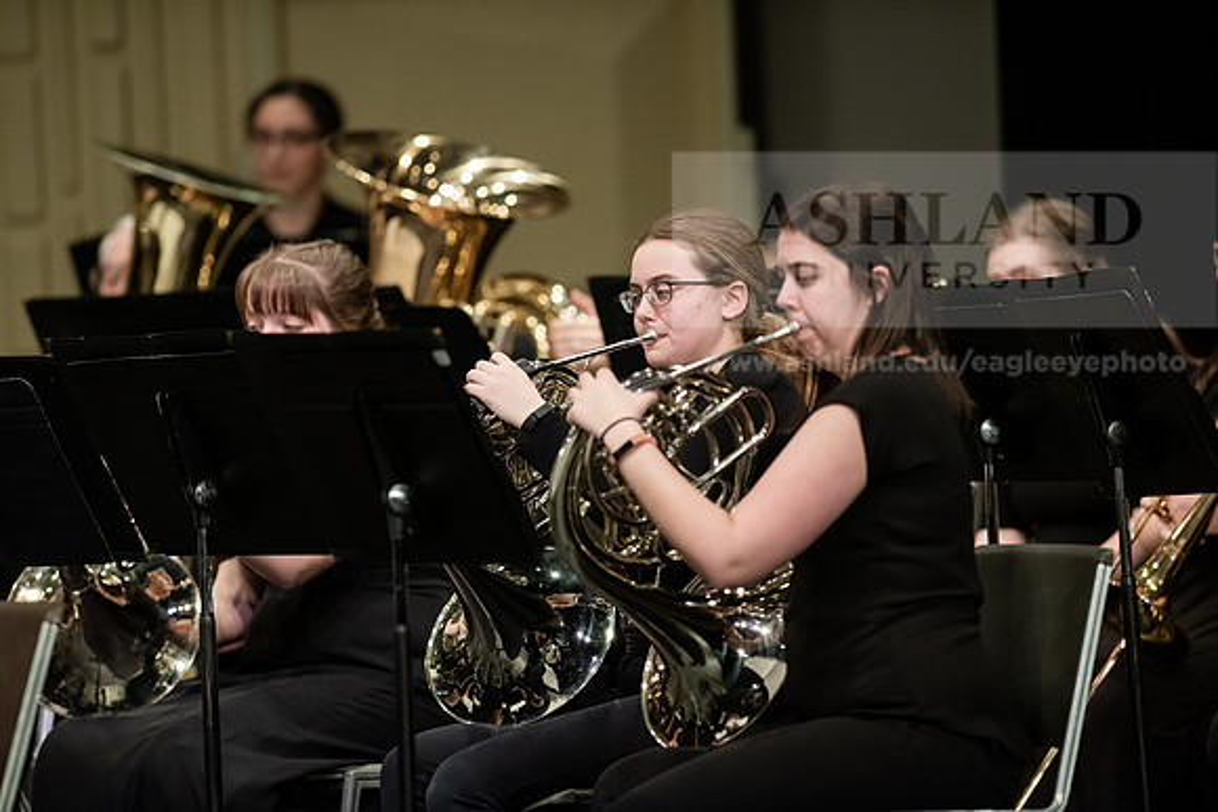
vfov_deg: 4.6
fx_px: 10152
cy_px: 406
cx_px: 609
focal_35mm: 300
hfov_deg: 6.9
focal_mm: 300
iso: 4000
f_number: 3.5
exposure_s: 1/250
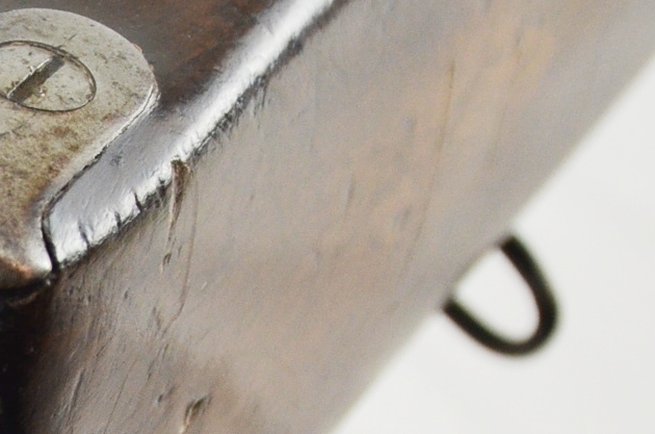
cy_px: 484
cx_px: -147
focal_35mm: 440
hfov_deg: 4.7
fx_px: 7987
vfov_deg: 3.1
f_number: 5.3
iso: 720
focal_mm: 75
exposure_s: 1/250
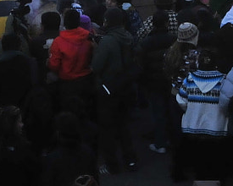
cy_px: -150
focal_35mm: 180
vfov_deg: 8.3
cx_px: 103
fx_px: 1241
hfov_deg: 10.7
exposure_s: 1/350
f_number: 8
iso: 800
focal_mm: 22
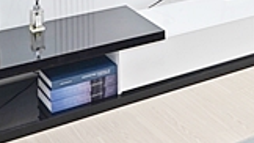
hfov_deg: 20.2
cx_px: 362
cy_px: -199
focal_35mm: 93
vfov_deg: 11.0
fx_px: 626
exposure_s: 1/40
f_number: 4.5
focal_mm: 18
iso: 250
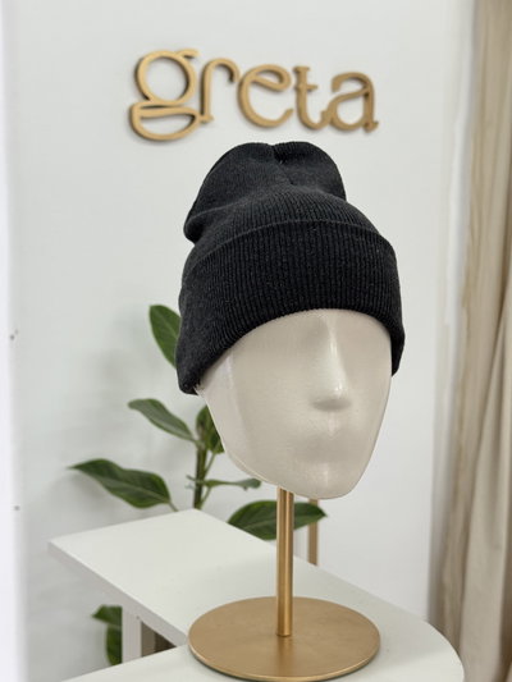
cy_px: 341
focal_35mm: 48
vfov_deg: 39.6
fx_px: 946
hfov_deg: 30.3
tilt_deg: -7.9
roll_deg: +0.1
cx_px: 256
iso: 80
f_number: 1.78
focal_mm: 6.76
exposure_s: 1/50
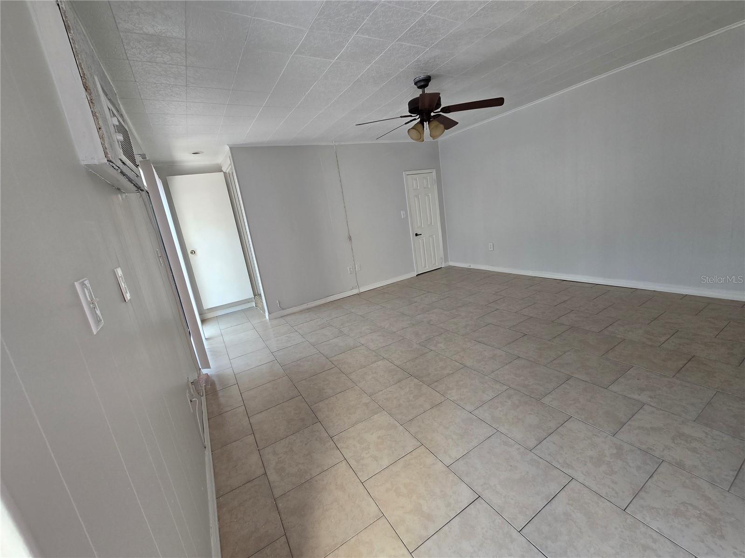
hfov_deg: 106.2
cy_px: 279
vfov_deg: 89.9
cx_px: 372
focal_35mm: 13
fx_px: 280
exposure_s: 1/60
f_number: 2.2
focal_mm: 2.2
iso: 125
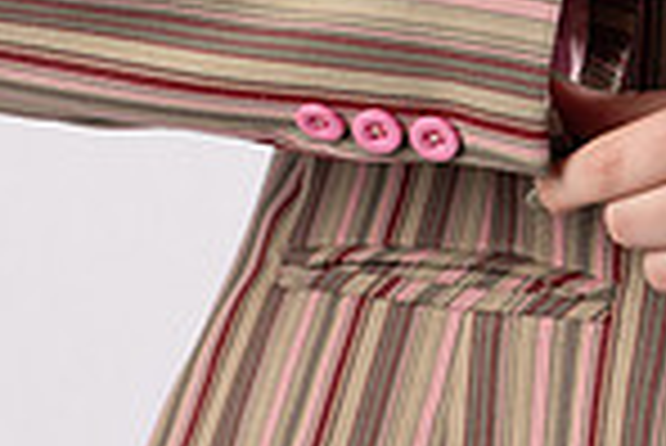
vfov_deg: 5.5
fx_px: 4611
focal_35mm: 249
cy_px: 171
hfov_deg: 8.3
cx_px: 482
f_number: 8
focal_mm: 82
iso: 100
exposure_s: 1/125
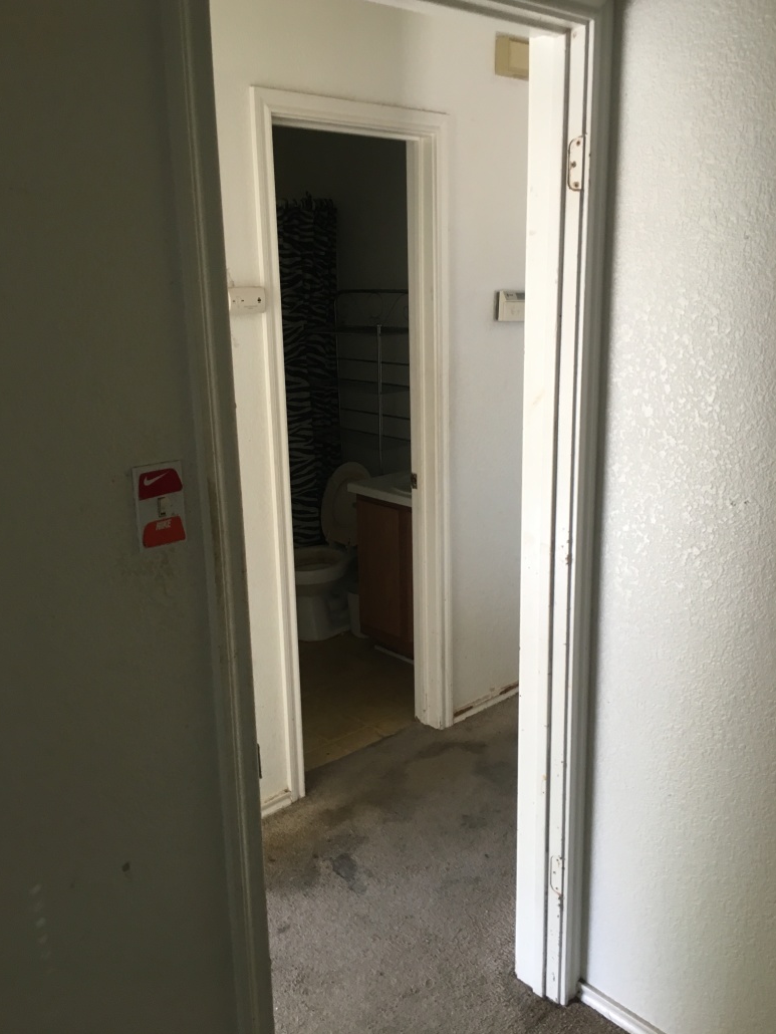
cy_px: 503
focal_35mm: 30
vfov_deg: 59.9
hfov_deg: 46.8
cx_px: 380
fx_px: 896
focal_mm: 4.15
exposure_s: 1/30
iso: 64
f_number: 2.2
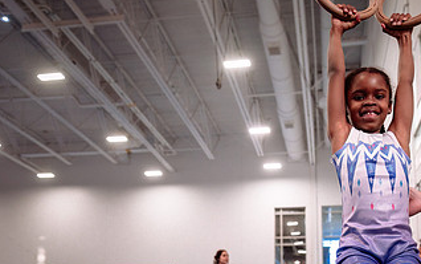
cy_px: 257
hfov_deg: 43.2
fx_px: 528
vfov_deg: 26.7
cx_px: 254
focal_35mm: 46
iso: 1600
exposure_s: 1/400
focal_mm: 24
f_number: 2.8
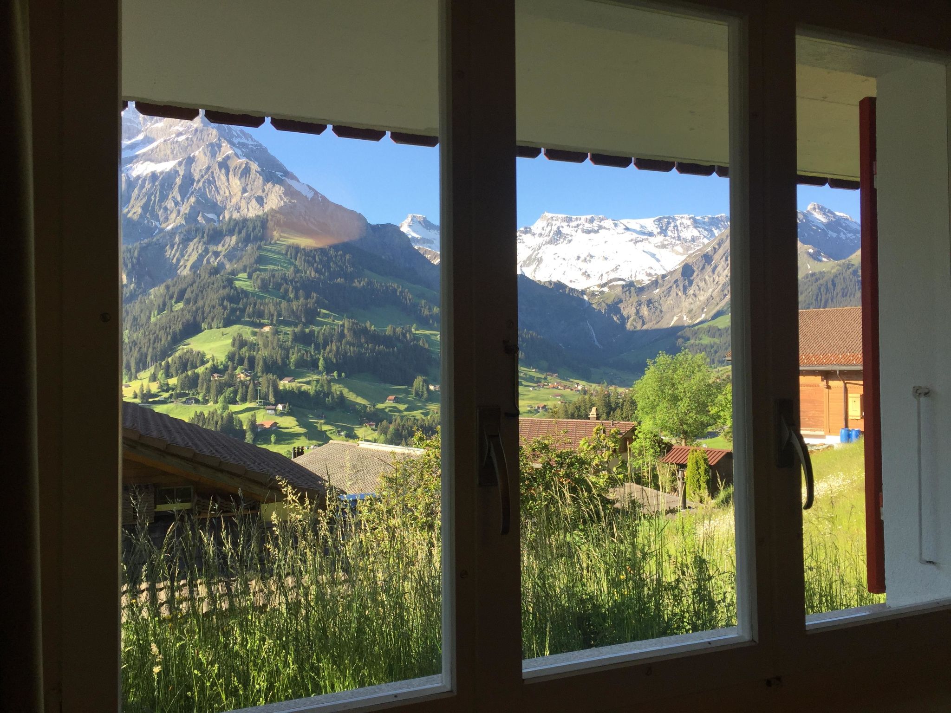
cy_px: 356
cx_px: 476
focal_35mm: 29
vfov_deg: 48.2
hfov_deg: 61.7
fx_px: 797
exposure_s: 1/534
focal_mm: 4.15
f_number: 2.2
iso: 32
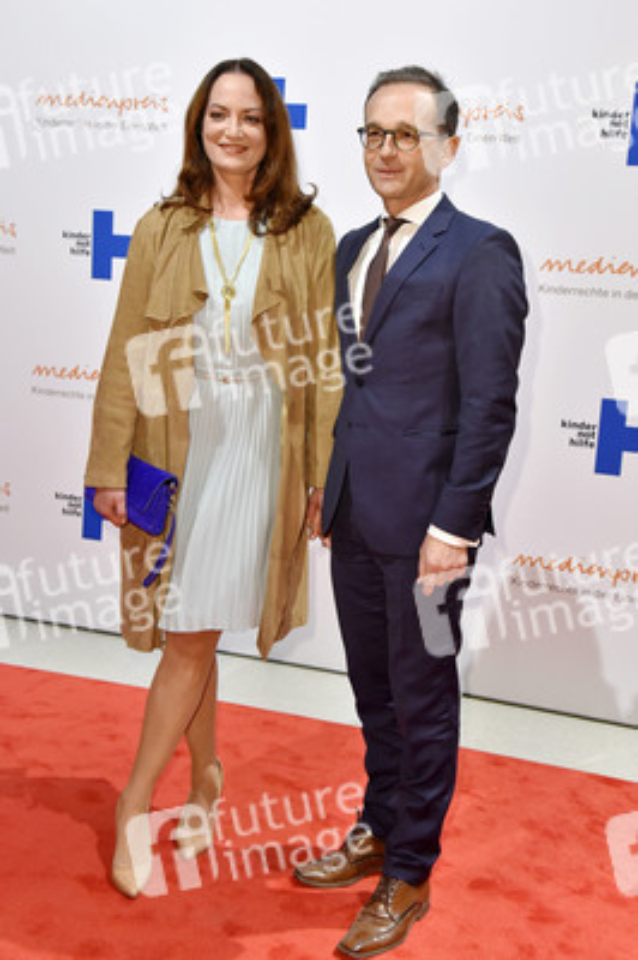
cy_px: 480
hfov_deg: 35.0
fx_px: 1012
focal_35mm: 38
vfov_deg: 50.7
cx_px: 319
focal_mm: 38
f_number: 5.6
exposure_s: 1/160
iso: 2500
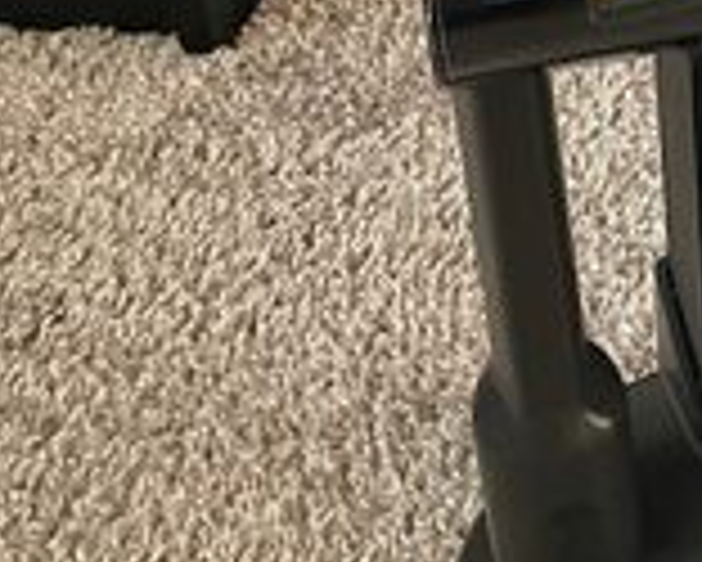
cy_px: -184
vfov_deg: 12.7
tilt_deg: -26.6
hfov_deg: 14.8
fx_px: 2432
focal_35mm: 117
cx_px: 1161
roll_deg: +0.3
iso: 640
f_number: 1.6
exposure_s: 1/38
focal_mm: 4.2
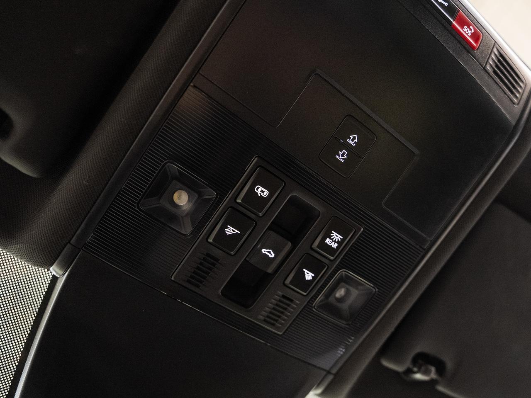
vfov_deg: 48.1
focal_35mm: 29
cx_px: 334
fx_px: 446
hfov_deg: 60.7
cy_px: 220
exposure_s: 1/40
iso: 1000
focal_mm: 24
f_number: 2.8
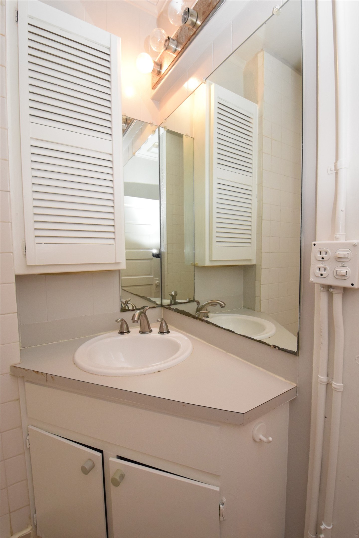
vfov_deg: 100.4
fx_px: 224
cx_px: 180
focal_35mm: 15
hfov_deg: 77.3
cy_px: 269
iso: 3200
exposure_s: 1/60
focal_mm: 10
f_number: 10
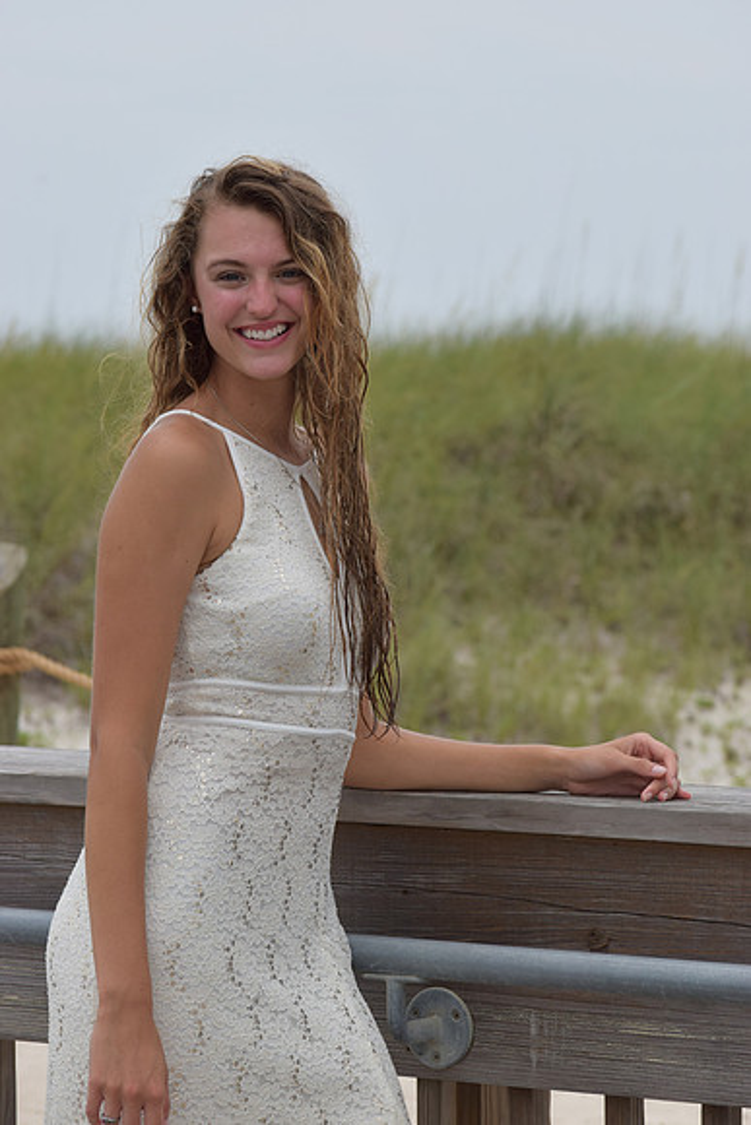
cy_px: 562
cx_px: 376
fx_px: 5441
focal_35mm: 174
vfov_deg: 11.8
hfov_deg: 7.9
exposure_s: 1/250
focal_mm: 116
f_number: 8
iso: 200
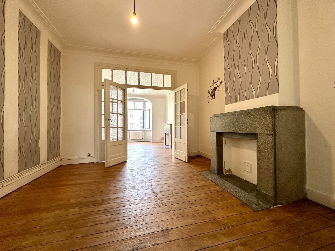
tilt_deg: +1.0
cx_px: 168
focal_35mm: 14
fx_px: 135
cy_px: 126
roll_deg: +1.0
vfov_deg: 85.7
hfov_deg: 102.1
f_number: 2.2
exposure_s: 1/99
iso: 125
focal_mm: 2.22
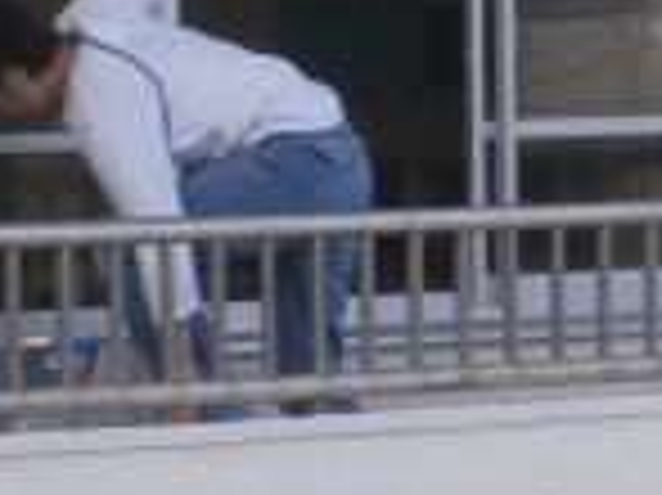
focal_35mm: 484
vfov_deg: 3.1
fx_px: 9249
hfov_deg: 4.1
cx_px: 892
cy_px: -166
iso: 80
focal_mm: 19.6
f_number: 5.8
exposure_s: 1/125
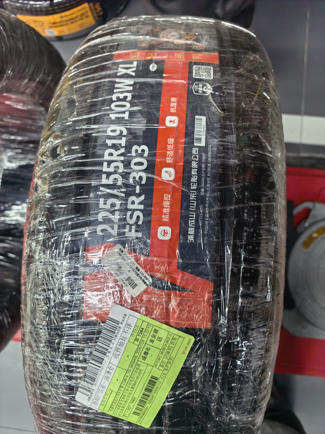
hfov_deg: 56.8
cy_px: 217
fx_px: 300
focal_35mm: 24
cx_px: 162
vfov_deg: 71.6
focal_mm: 6.98
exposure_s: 1/578
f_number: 2
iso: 640
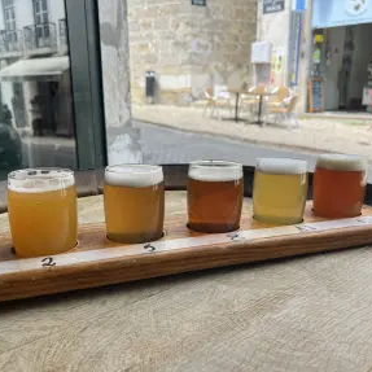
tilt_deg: -14.2
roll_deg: -0.3
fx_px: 389
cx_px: 181
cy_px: 193
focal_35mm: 32
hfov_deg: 51.1
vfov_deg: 51.1
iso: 40
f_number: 1.6
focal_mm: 5.1
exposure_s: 1/240
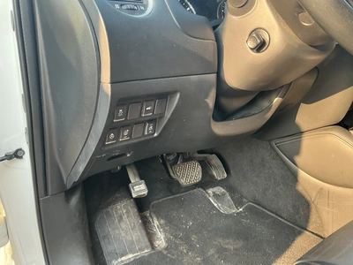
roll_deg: +1.6
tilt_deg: -14.7
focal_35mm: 28
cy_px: 132
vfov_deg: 49.7
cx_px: 176
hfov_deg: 63.4
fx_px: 286
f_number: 1.8
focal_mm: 3
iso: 64
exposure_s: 1/75
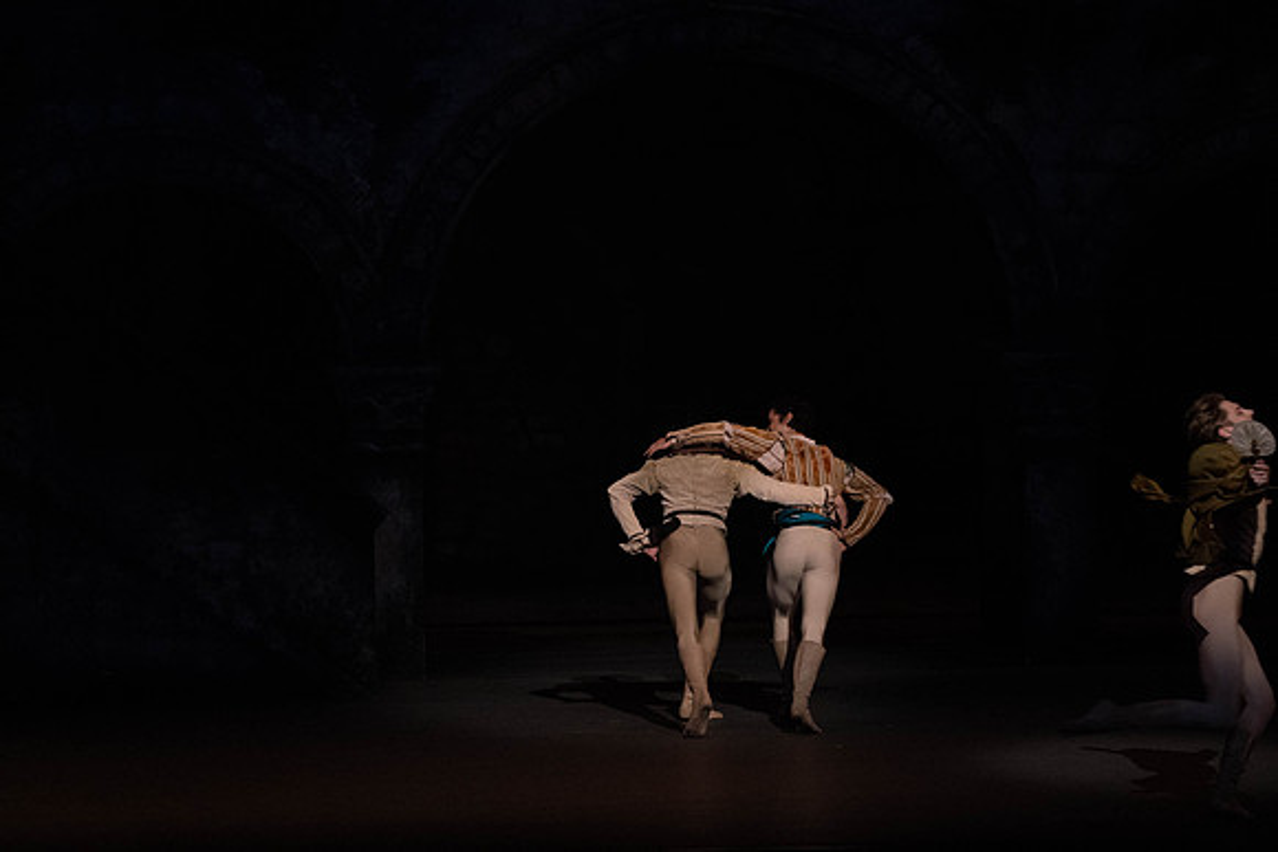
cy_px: 426
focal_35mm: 232
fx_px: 8238
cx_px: 639
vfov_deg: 5.9
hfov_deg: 8.9
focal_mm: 232
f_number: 5.6
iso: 8000
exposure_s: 1/250
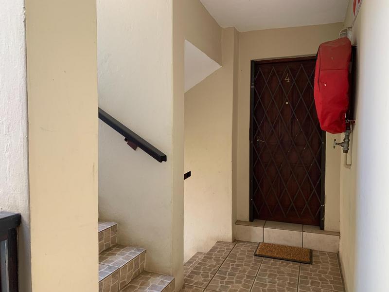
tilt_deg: -3.1
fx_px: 292
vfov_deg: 53.1
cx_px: 194
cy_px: 146
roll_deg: -0.7
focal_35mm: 26
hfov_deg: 67.3
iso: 100
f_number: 1.8
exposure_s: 1/71
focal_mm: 4.25
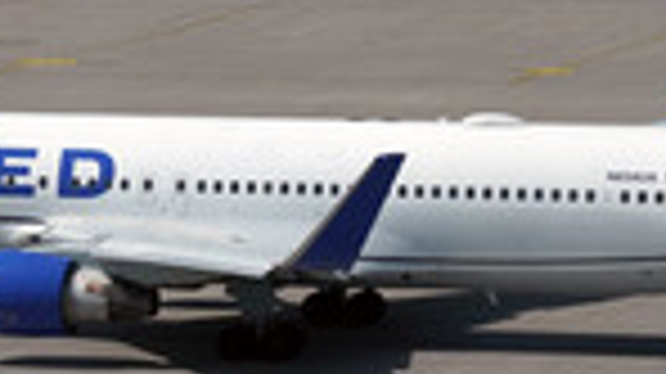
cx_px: 263
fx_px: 4659
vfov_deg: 4.6
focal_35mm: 264
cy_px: 104
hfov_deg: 8.2
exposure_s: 1/3200
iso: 640
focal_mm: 83
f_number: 5
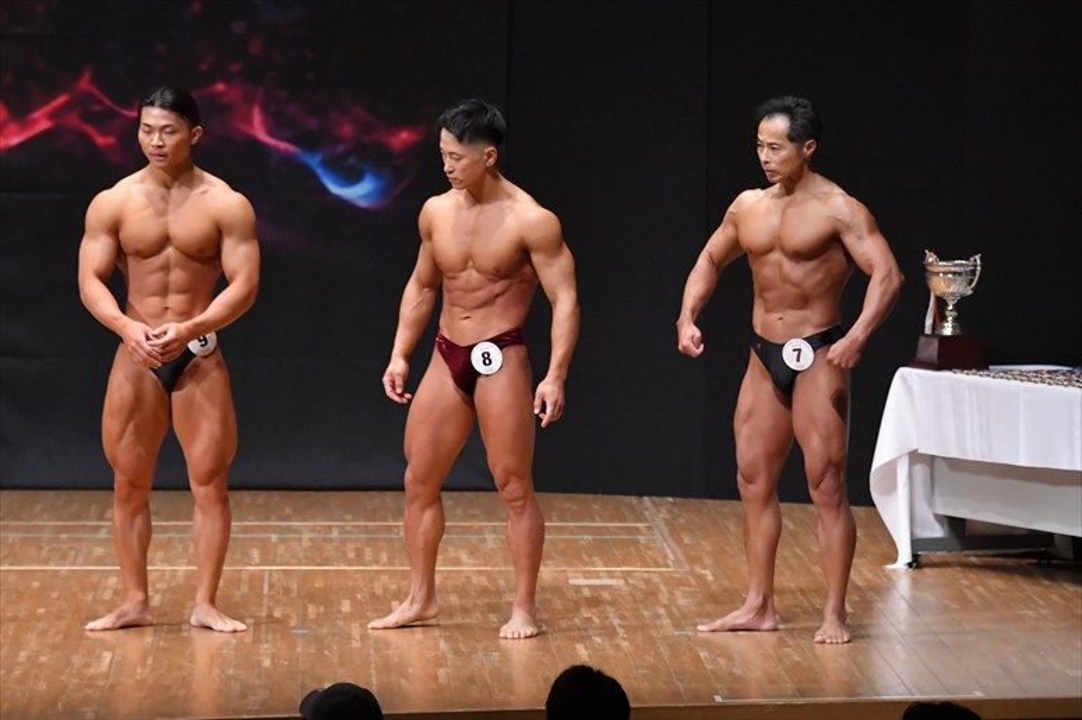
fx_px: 7210
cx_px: 541
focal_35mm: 240
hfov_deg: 8.6
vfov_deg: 5.7
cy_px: 360
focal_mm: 160
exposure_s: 1/400
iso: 8000
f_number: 5.6
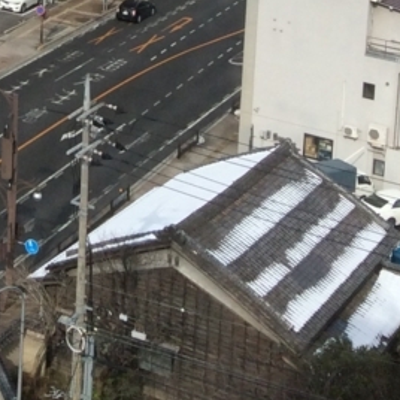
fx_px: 1412
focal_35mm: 108
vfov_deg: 14.7
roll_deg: -4.0
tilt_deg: -6.5
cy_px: -239
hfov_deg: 15.7
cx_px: -34
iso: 32
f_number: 2.4
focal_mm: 3.3
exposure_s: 1/1100
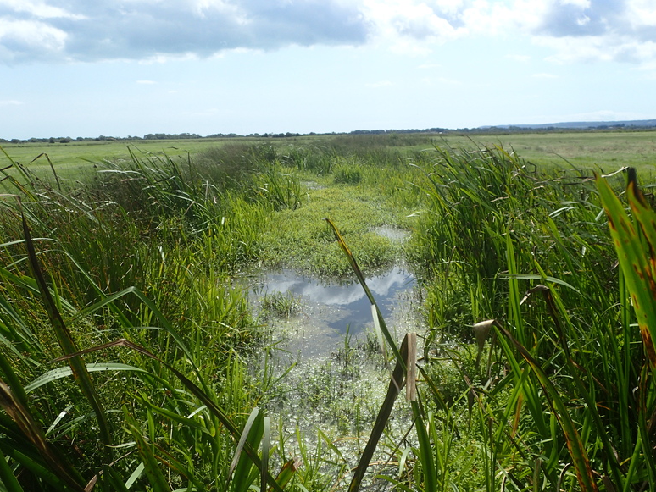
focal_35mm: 31
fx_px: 588
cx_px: 335
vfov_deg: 45.5
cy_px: 240
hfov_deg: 58.3
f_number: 9
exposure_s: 1/200
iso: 100
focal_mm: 5.5
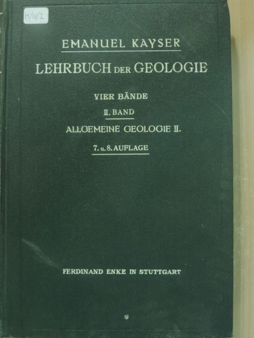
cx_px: 127
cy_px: 169
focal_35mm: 47
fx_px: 460
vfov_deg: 40.4
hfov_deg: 30.9
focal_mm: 8.3
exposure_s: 1/60
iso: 1000
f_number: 3.5
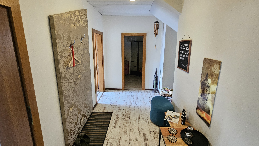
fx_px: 103
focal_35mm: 15
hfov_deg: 103.0
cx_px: 129
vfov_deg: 70.4
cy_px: 66
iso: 400
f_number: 2.2
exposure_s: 1/33
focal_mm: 2.2
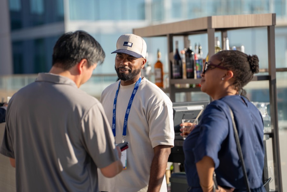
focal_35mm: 119
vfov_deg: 11.5
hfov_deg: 17.2
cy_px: 96
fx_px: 949
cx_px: 144
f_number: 2.8
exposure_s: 1/800
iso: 100
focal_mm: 119
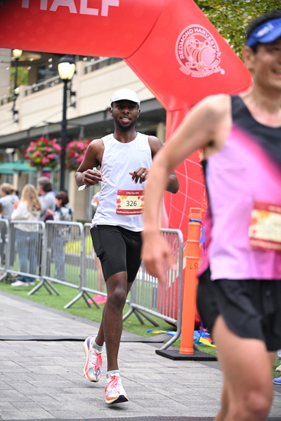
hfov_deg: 14.7
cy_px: 210
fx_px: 1088
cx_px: 140
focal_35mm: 93
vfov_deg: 21.9
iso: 1250
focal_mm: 93
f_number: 2.8
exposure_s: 1/1600
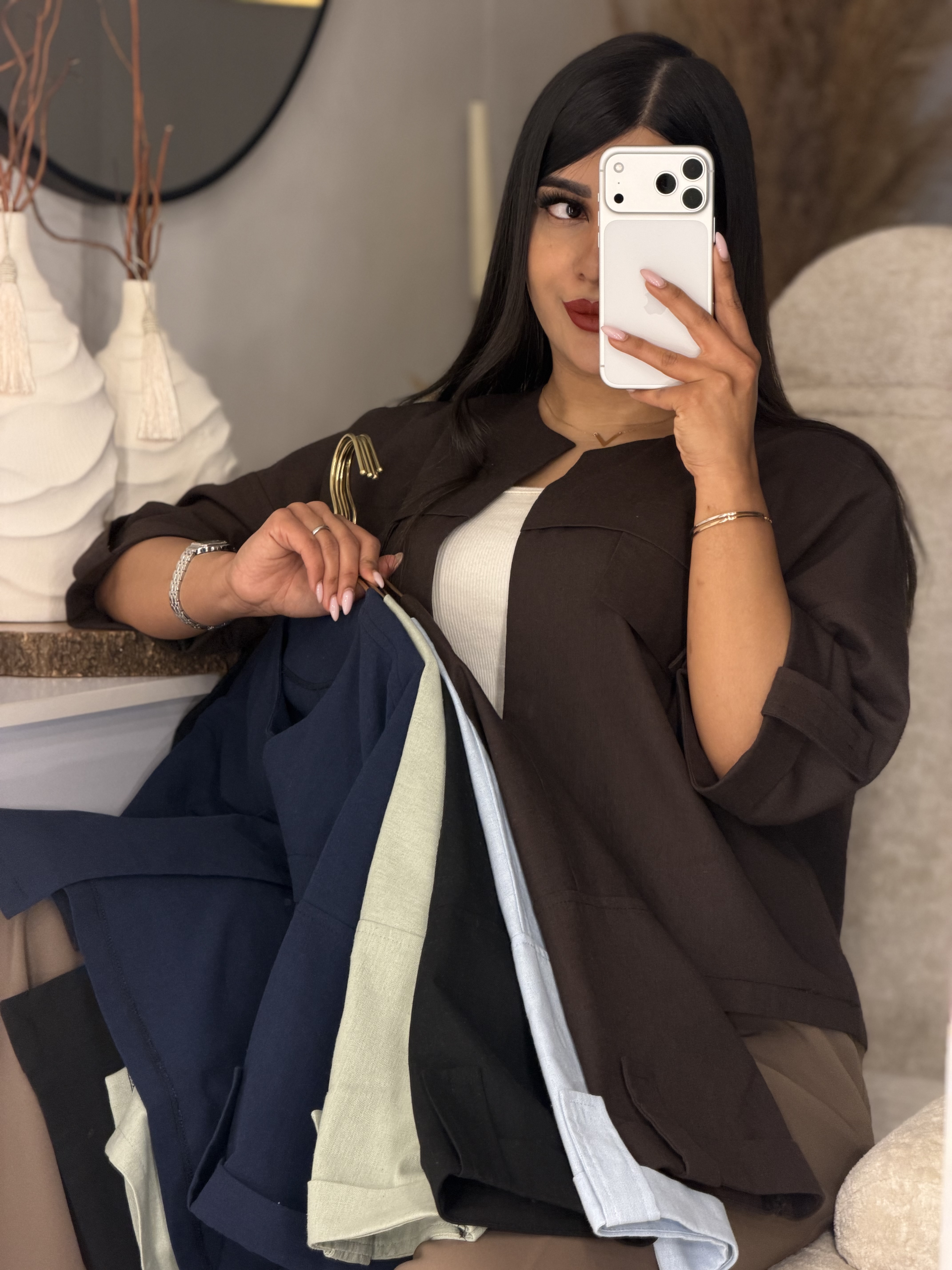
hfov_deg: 14.8
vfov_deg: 19.6
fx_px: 3667
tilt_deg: -8.2
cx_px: 476
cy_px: 635
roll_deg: -1.2
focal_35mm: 100
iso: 125
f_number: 2.8
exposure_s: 1/100
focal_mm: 16.89
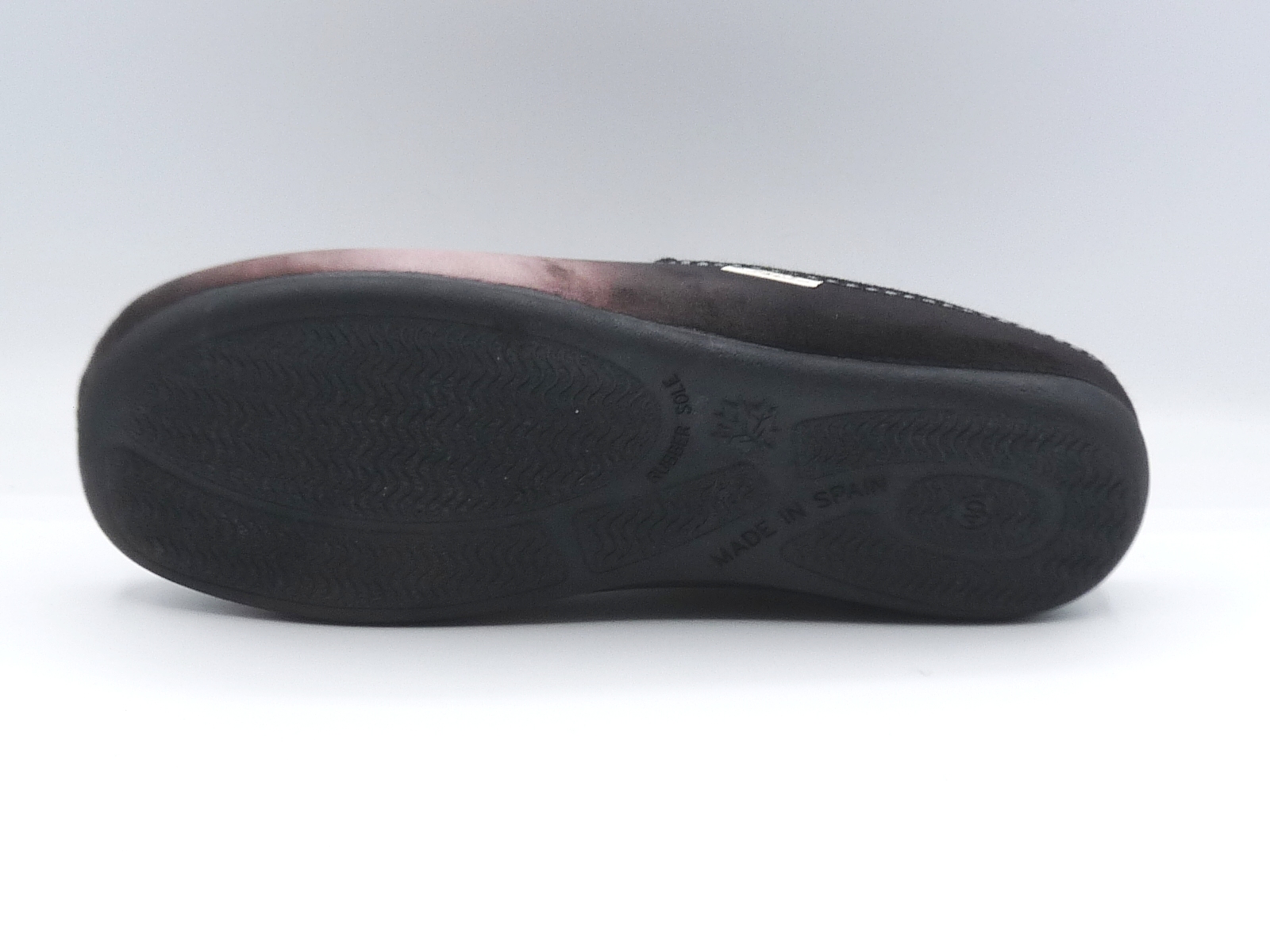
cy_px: 476
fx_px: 2165
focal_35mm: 59
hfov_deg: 32.7
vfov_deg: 24.8
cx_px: 635
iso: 100
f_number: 4
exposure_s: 1/200
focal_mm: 6
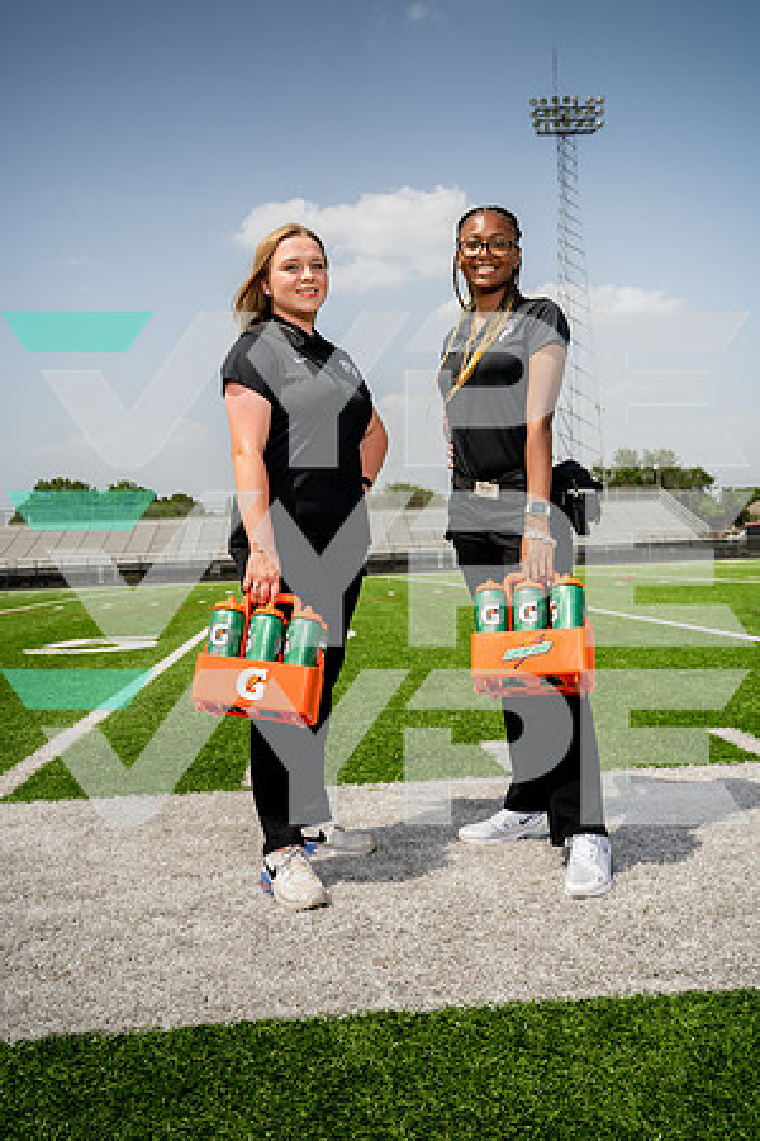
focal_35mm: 35
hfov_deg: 37.9
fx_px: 1108
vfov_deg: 54.4
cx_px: 380
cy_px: 570
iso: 100
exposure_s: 1/250
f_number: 8
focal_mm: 35
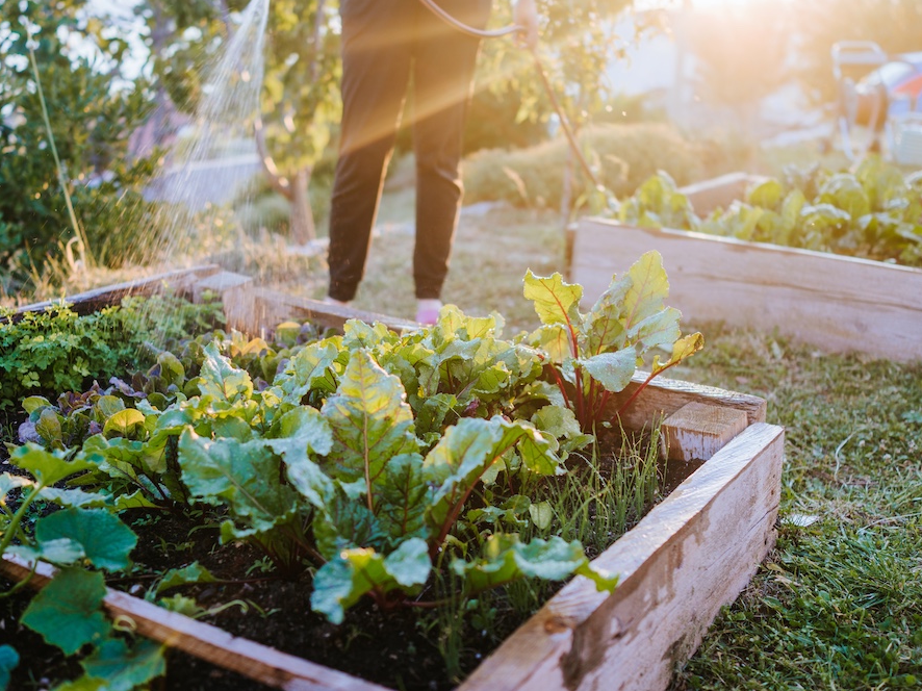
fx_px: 1012
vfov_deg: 37.7
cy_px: 345
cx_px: 415
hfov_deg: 48.9
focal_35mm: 38
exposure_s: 1/200
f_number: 2
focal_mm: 35
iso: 100
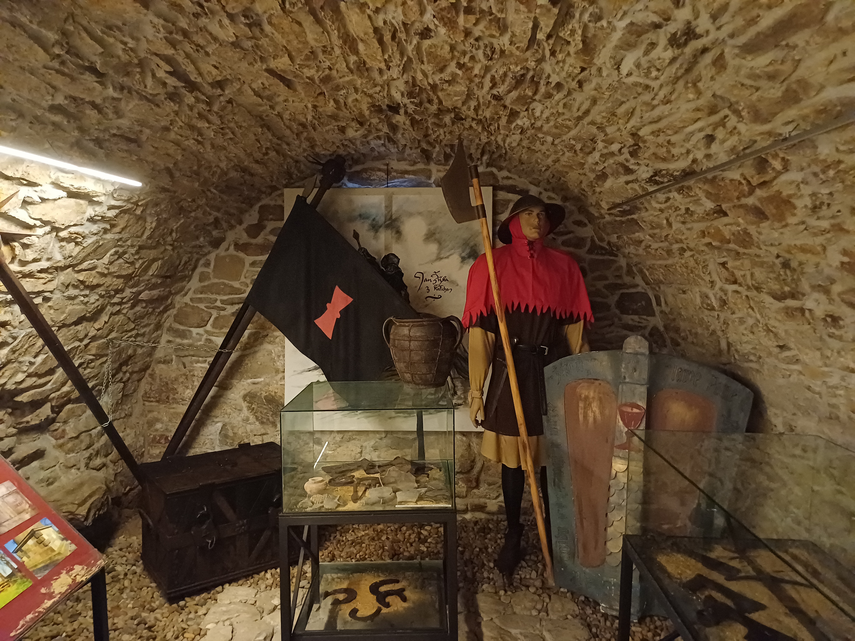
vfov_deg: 54.9
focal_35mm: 25
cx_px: 428
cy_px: 320
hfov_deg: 69.4
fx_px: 617
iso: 1600
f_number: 1.8
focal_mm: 4.65
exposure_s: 1/11.1
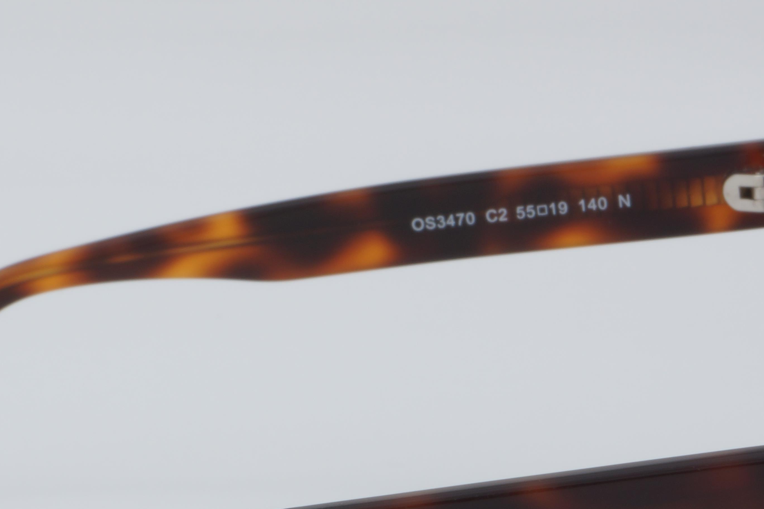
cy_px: 526
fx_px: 3501
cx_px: 190
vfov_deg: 8.3
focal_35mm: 165
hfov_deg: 12.4
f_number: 32
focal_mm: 50
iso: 100
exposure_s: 1/4
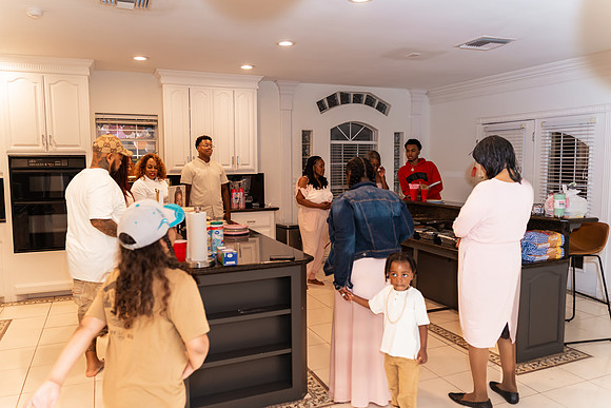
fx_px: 475
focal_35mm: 28
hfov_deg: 65.5
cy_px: 204
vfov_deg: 46.4
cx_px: 306
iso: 1000
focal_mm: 28
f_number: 2.8
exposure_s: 1/200
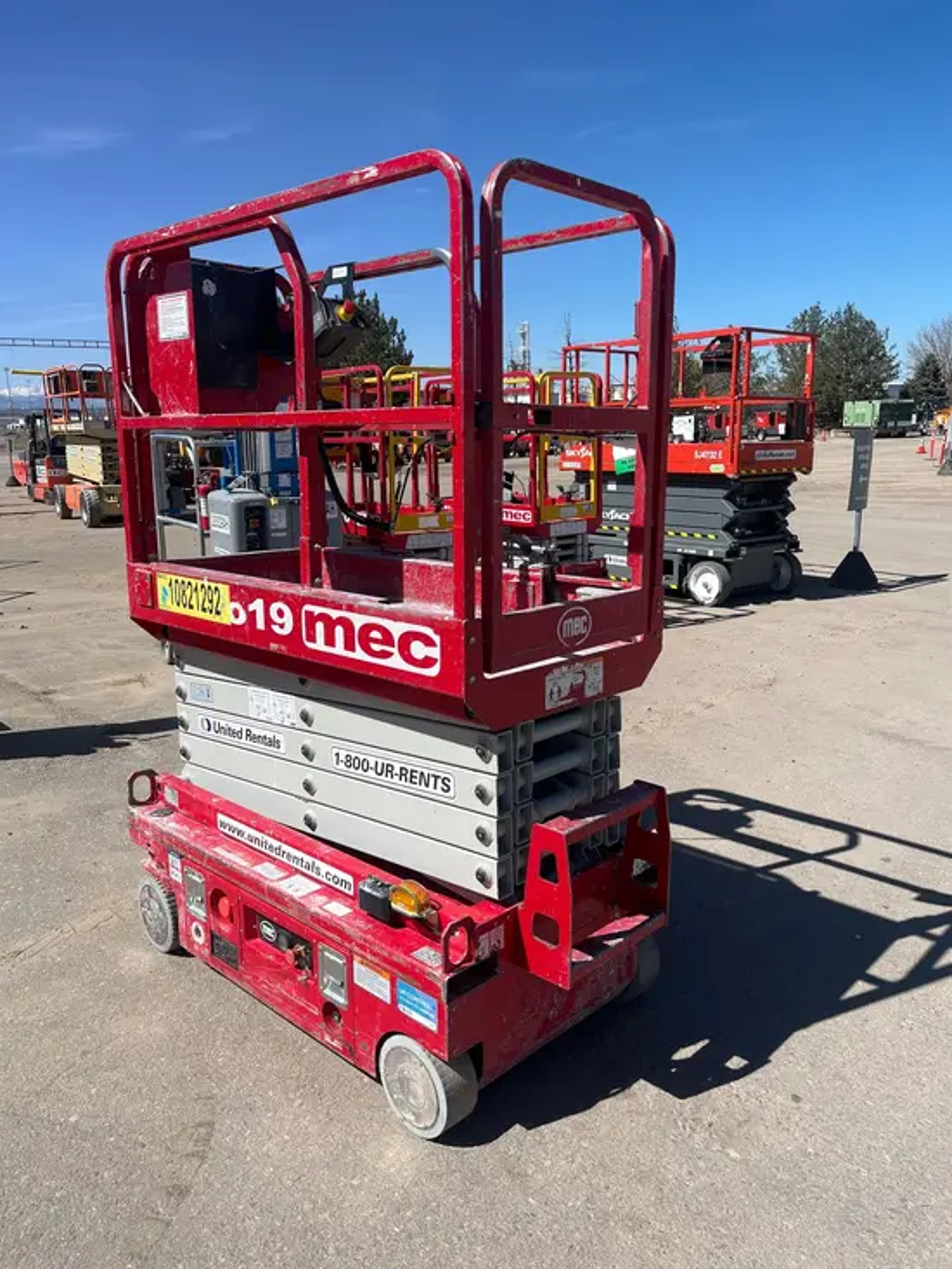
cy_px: 634
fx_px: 953
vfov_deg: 67.3
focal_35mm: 26
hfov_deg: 53.1
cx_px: 476
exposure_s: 1/4149
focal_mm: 5.1
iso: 50
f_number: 1.6
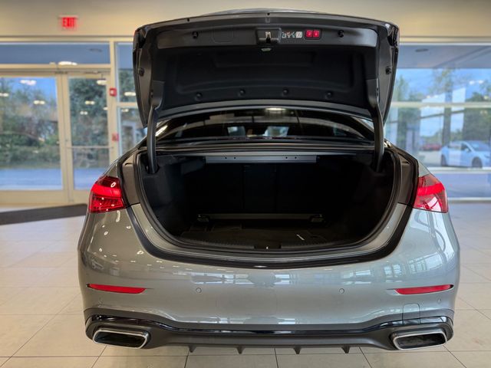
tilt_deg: -6.6
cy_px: 184
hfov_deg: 71.6
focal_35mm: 24
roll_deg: +0.1
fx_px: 340
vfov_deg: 56.8
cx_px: 246
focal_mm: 6.76
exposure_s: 1/120
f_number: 1.78
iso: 160
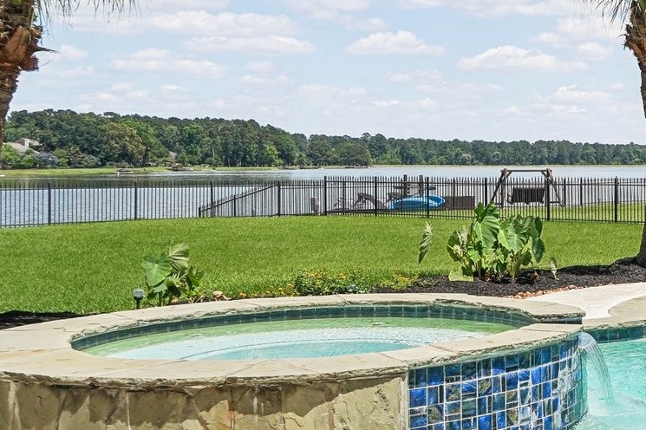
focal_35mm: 66
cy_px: 182
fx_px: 1184
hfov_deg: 26.7
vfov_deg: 20.6
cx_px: 799
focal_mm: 24
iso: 500
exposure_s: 1/3200
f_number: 8
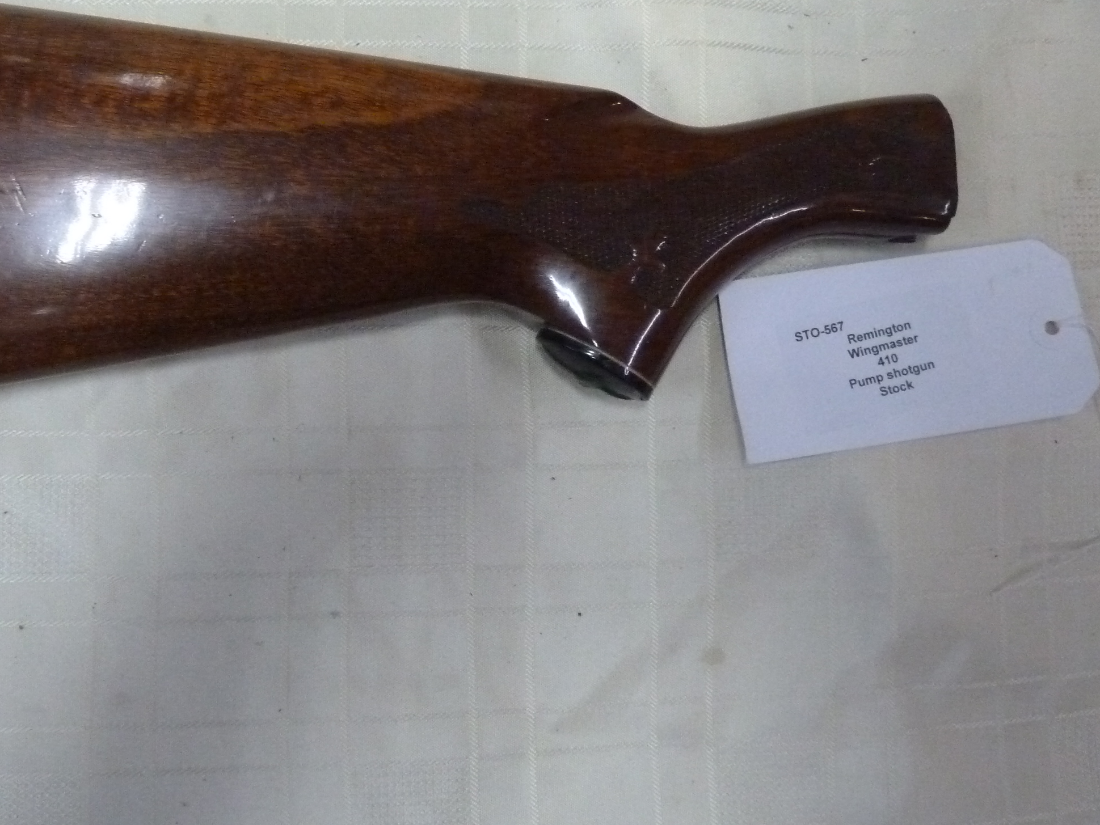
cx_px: 443
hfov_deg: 55.0
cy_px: 438
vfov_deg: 42.9
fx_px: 1049
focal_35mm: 33
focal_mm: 4.1
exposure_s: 1/60
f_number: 3.3
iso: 800
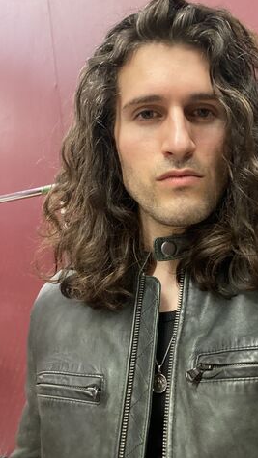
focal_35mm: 33
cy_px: 229
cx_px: 173
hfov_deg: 35.3
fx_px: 402
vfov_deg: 59.5
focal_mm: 2.71
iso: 400
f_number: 2.2
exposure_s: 1/40
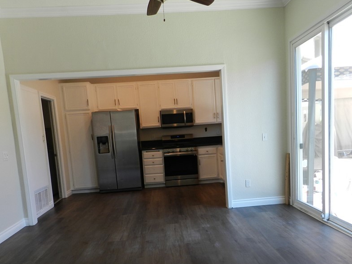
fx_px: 305
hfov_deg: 59.9
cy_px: 169
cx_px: 187
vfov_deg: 46.3
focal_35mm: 30
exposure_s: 1/60
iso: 160
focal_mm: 4
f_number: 3.4
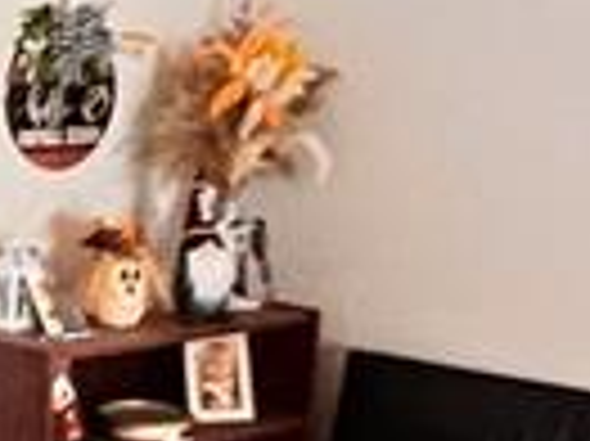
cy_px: 414
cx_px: -167
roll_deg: -0.8
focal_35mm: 102
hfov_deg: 18.1
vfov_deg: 14.3
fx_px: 1737
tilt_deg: -14.8
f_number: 1.8
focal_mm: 1.57
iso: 1000
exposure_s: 1/15
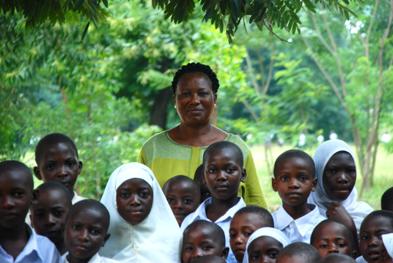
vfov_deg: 7.6
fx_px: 1967
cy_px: 132
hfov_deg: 11.4
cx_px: 196
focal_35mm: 180
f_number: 5.6
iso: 400
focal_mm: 120
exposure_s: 1/80
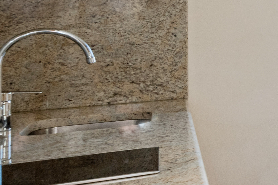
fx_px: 533
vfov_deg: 19.4
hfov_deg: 19.2
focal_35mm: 69
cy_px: 19
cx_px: 541
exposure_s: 1/15
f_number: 10
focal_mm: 16
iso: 250
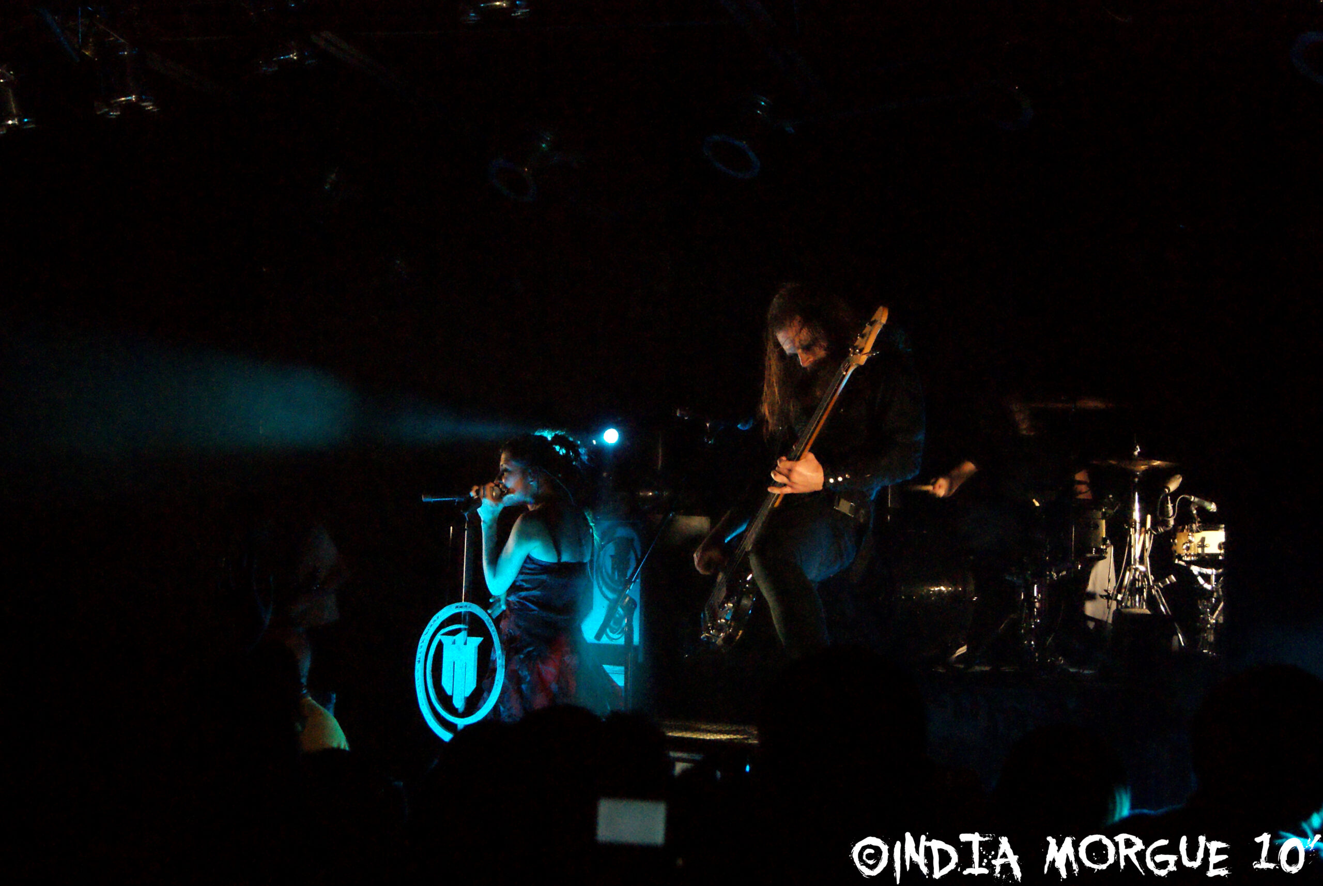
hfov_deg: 33.4
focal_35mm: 60
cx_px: 662
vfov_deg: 22.7
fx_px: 2208
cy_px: 443
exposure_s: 1/250
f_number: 5.6
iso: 3200
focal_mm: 40
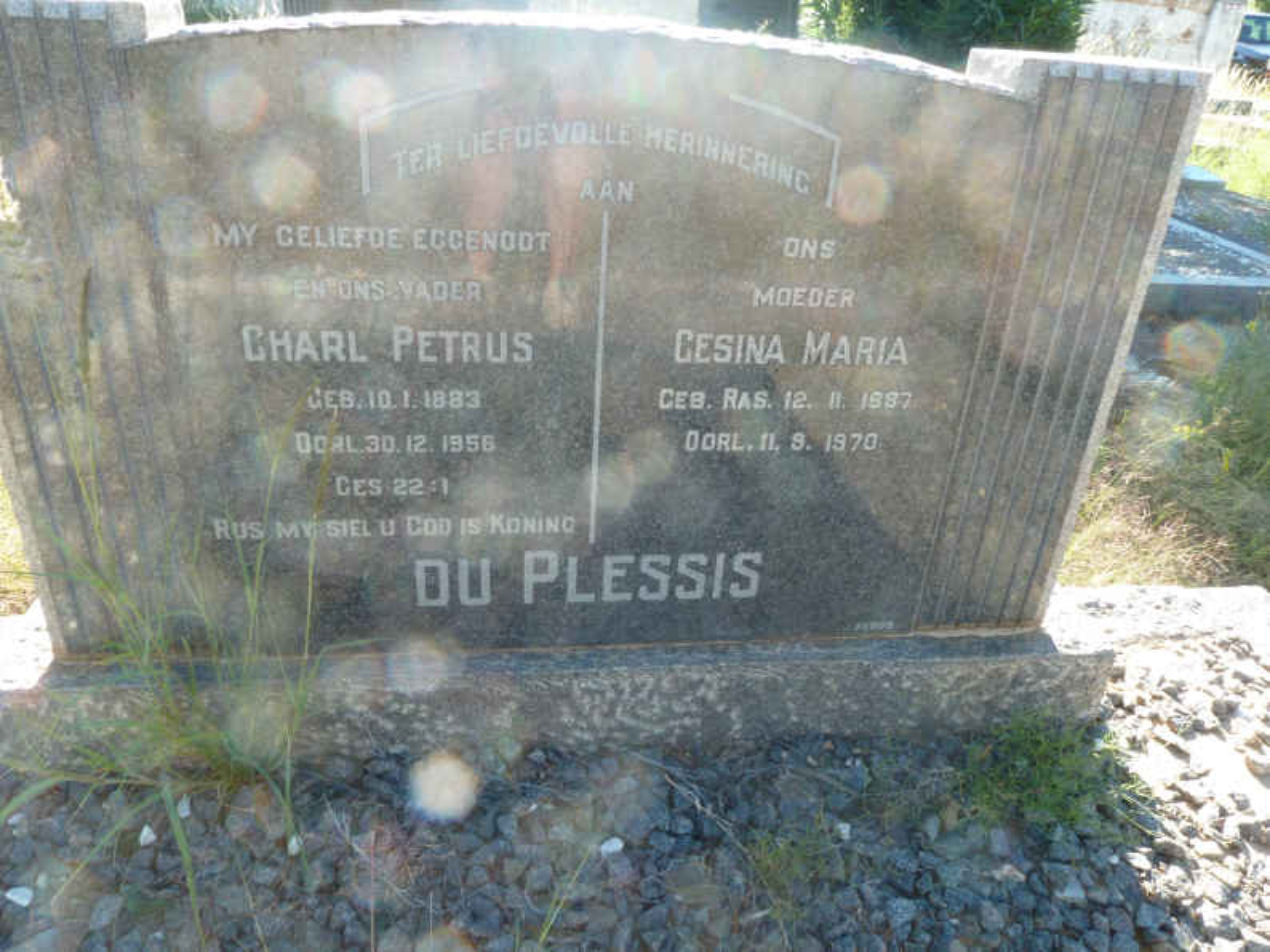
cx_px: 635
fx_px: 917
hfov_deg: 69.4
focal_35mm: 25
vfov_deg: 54.9
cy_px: 476
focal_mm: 4.1
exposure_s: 1/30
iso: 100
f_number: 6.3
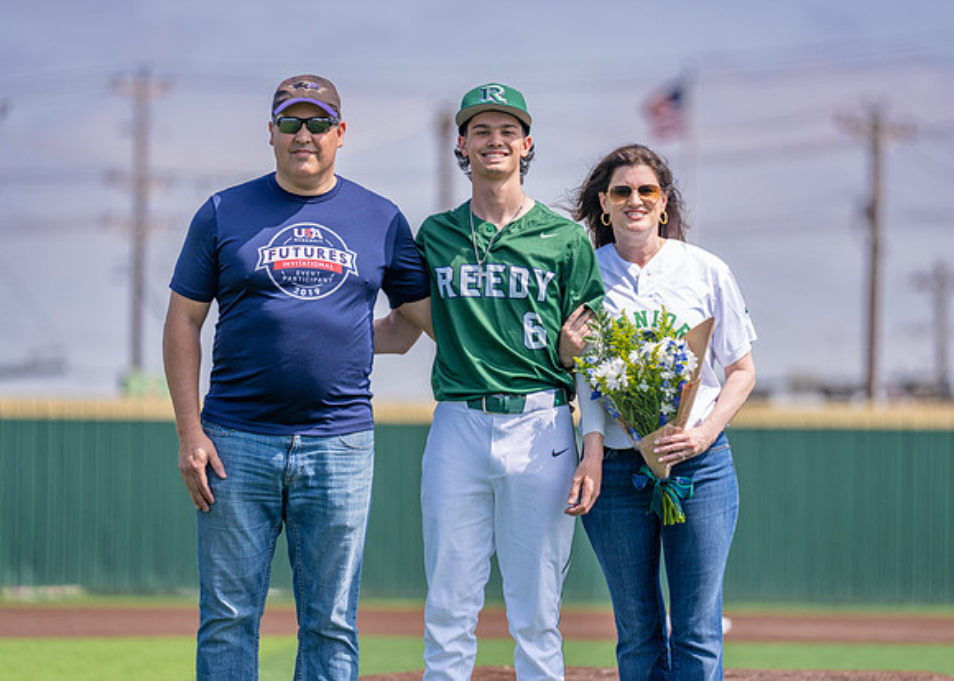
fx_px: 5724
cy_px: 340
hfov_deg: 9.5
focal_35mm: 211
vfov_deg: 6.8
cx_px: 503
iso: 100
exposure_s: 1/1600
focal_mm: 200
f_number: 2.8
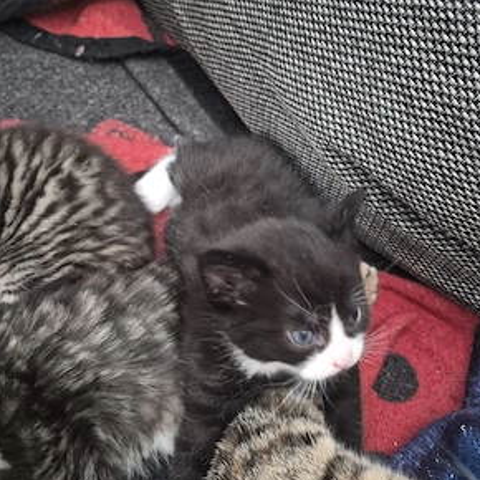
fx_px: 439
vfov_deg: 57.2
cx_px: 243
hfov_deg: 57.3
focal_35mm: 28
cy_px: 265
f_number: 1.8
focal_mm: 5.4
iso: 1600
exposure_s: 1/33
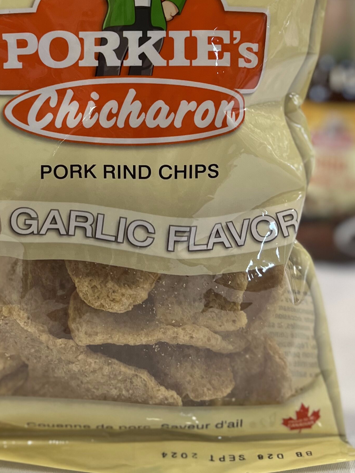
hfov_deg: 25.1
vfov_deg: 32.3
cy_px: 96
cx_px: 122
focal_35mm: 58
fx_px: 793
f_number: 1.5
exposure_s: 1/121
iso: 100
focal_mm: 5.7
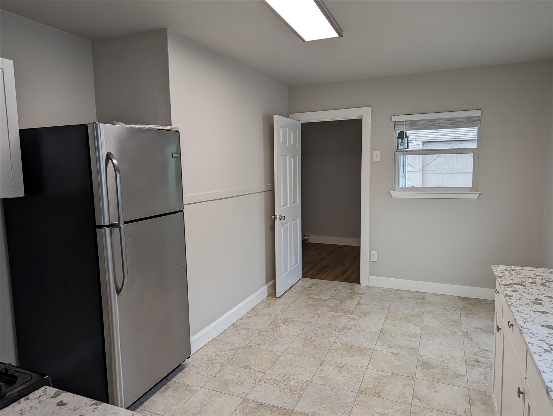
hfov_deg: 71.5
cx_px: 276
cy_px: 208
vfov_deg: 56.9
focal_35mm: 24
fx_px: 384
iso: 36
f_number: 1.85
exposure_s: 1/50.6
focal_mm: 6.81
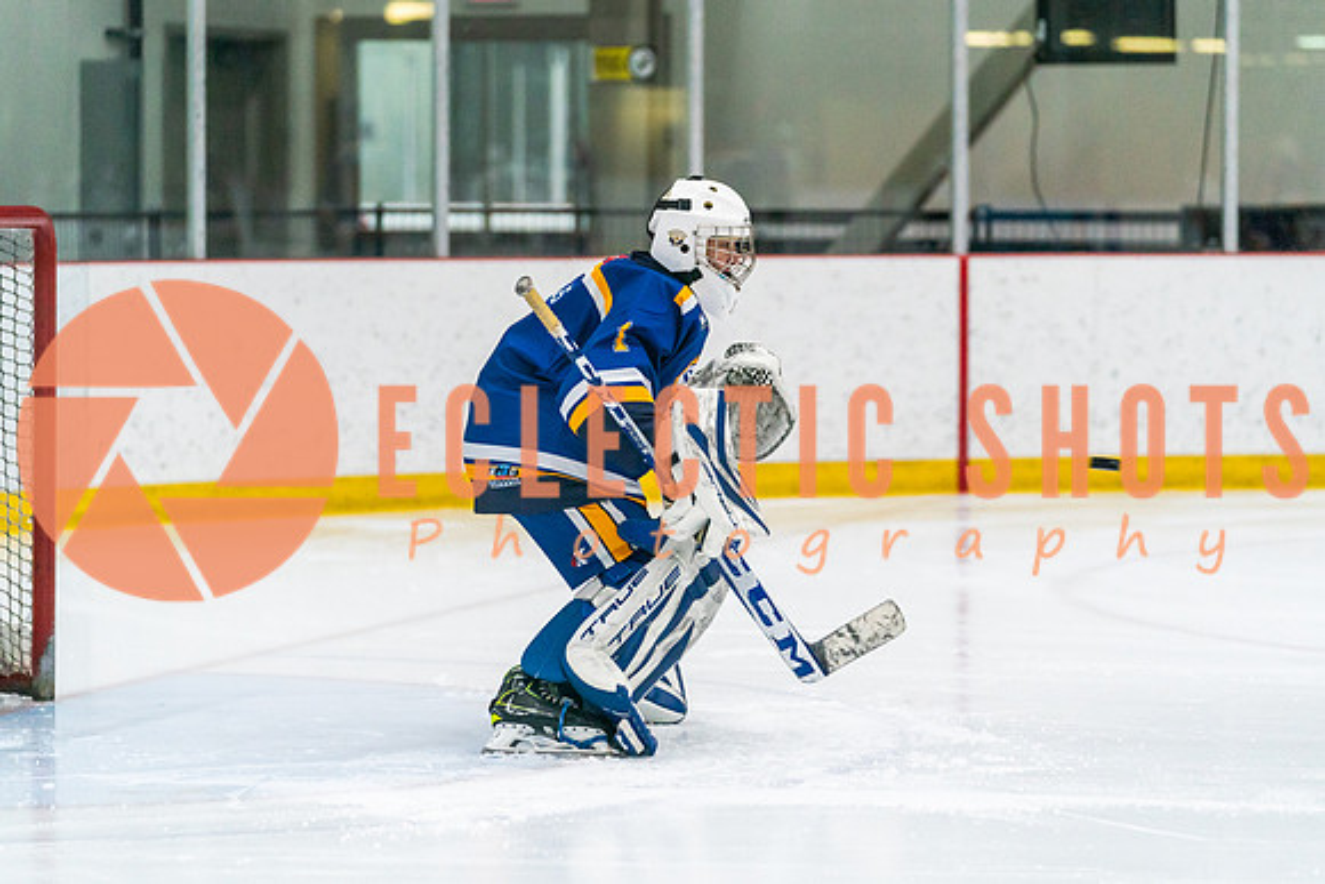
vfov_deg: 8.6
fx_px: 5861
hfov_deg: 12.9
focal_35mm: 159
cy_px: 379
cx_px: 662
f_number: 2.8
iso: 3200
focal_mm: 129
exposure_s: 1/1250
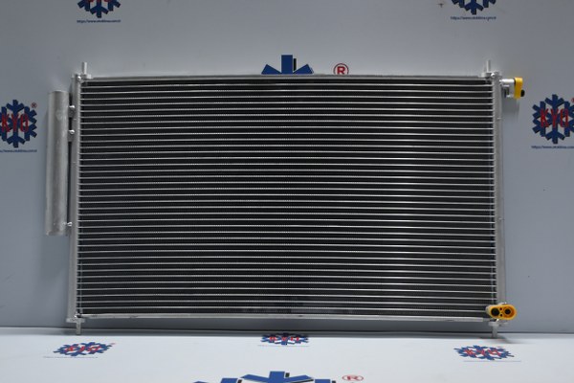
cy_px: 192
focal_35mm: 38
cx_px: 287
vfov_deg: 35.5
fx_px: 598
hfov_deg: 51.3
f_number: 4.2
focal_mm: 25
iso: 280
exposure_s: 1/40
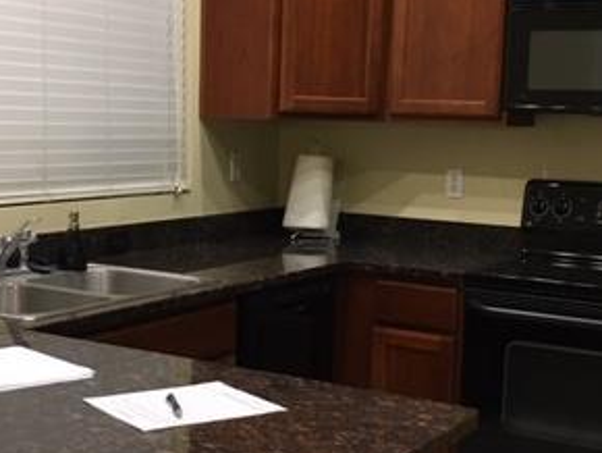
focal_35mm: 64
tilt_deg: -6.8
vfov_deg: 23.0
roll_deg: -2.2
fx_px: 1114
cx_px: 266
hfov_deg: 30.2
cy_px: 247
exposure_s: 1/30
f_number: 2.2
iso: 100
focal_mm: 4.15
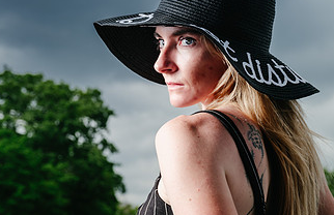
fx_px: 781
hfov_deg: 23.8
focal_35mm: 85
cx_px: 78
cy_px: 134
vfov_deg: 15.7
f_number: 7.1
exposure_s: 1/125
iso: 100
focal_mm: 56.5
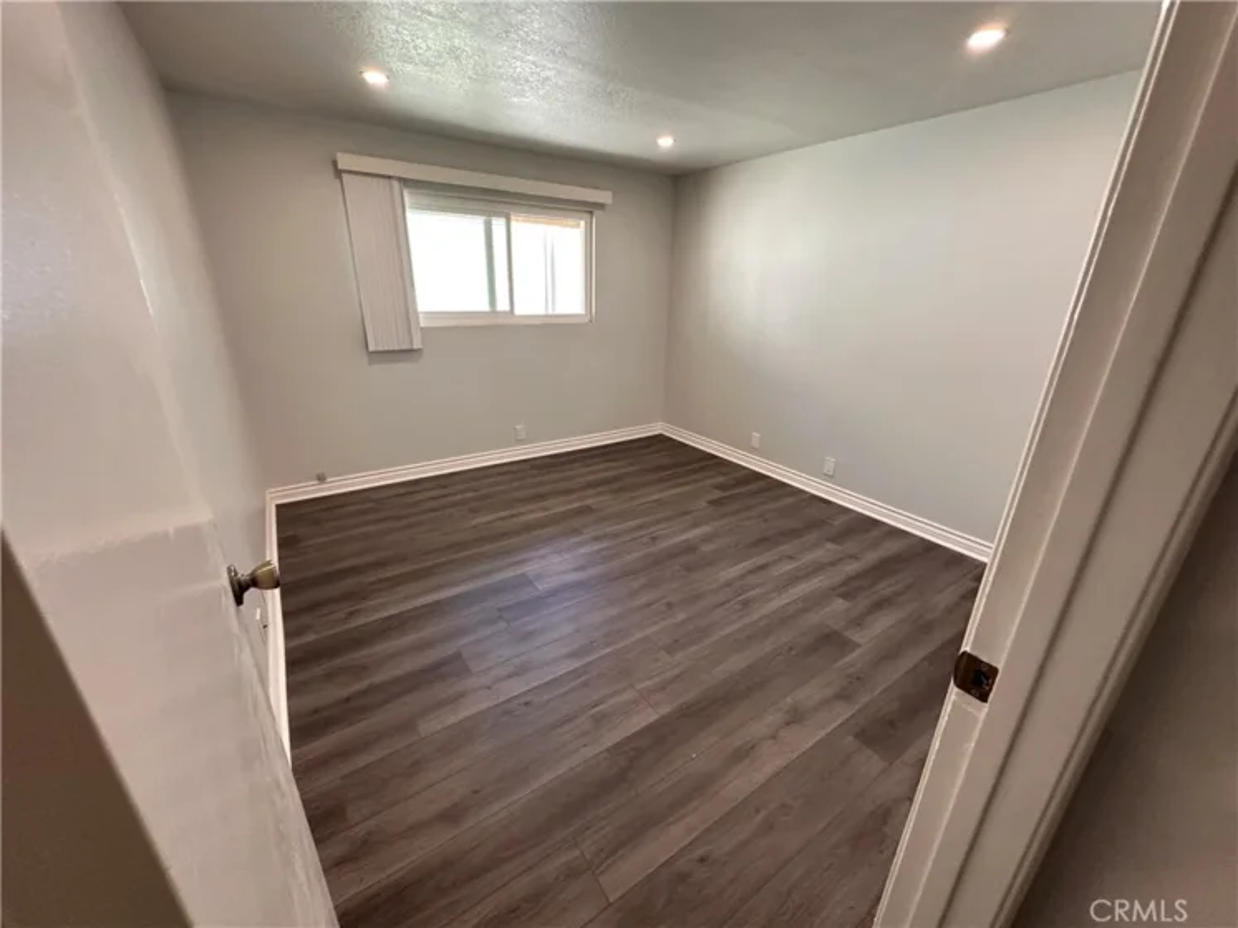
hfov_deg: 102.1
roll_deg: -1.3
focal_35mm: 14
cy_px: 464
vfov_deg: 85.7
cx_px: 619
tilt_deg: -20.7
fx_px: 501
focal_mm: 2.22
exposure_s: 1/120
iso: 320
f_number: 2.2
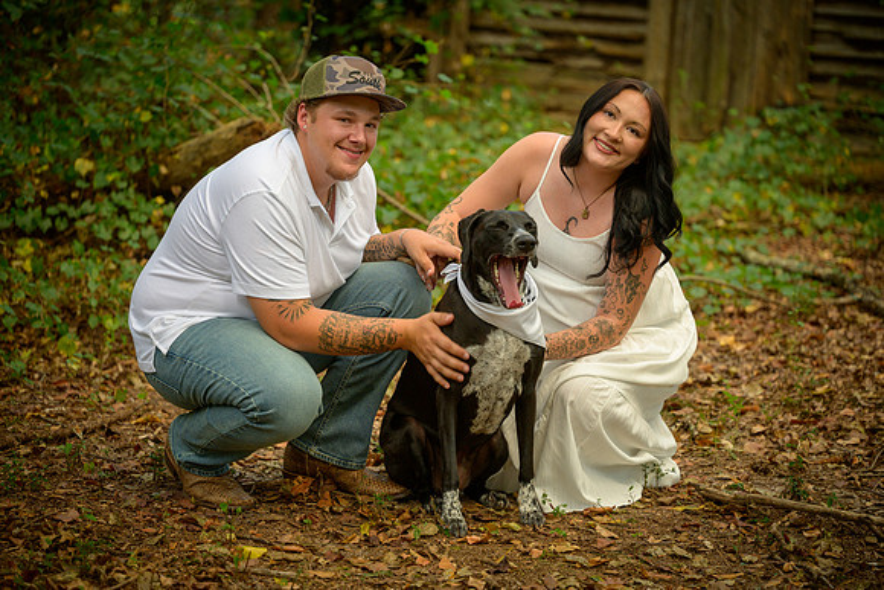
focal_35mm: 105
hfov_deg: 19.5
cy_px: 295
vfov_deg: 13.0
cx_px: 442
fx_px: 2579
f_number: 3.3
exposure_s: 1/125
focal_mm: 105
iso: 1000
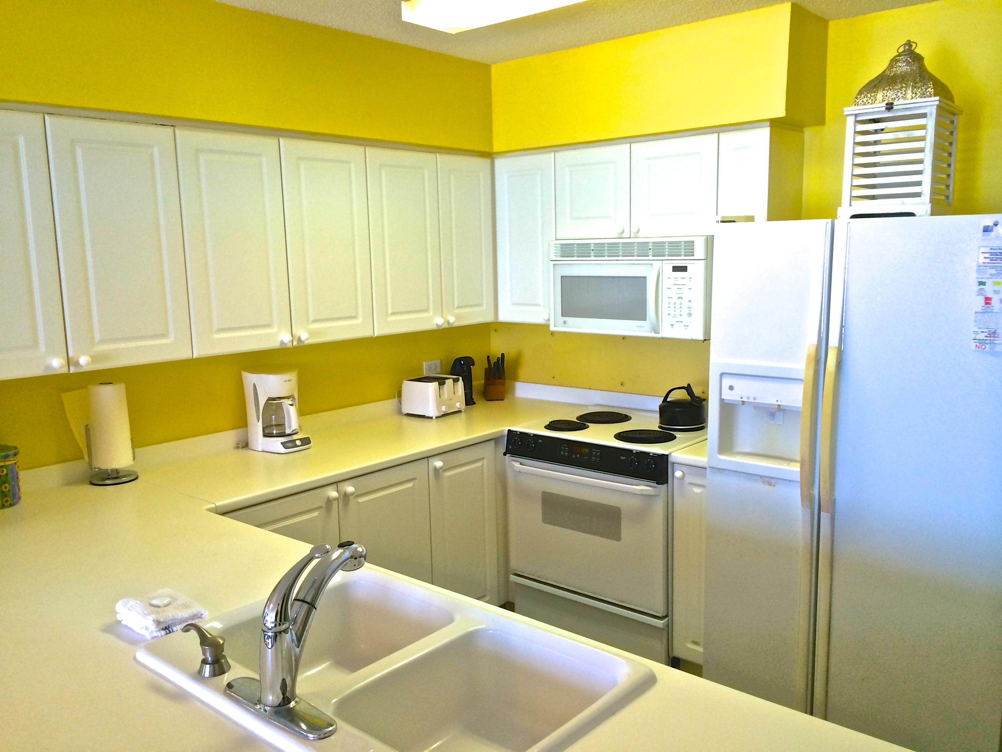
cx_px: 501
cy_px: 376
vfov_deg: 46.8
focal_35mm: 30
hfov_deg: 60.0
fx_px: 868
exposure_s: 1/30
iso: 40
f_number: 2.2
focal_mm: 4.12
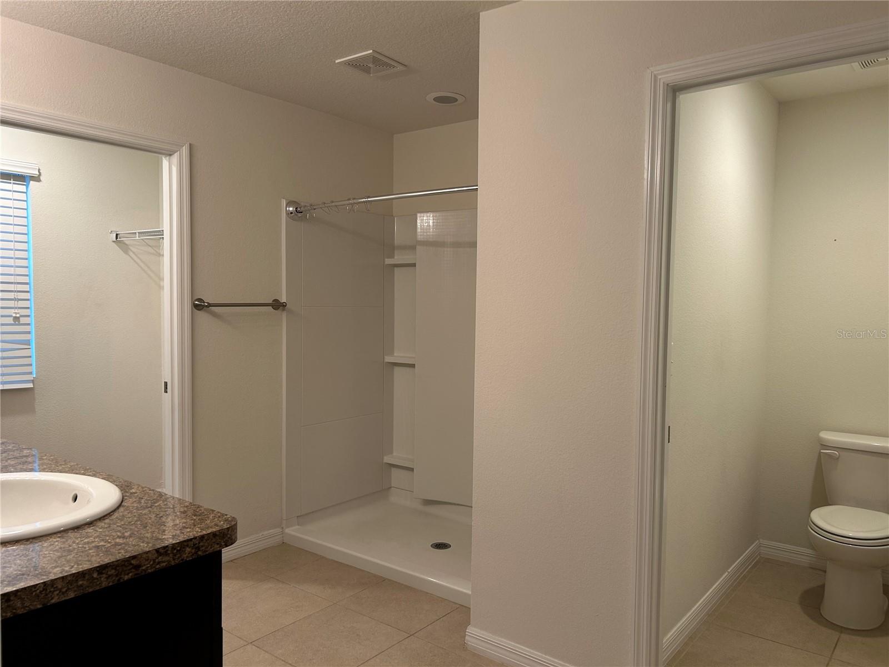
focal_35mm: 26
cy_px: 334
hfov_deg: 67.3
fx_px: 668
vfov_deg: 53.1
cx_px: 444
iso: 80
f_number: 1.5
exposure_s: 1/60
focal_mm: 5.7
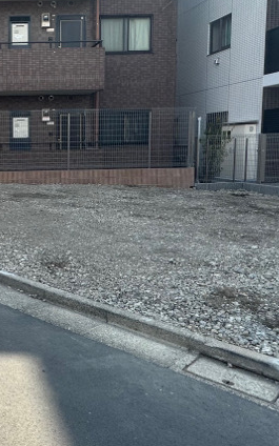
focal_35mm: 35
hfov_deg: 31.7
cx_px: -35
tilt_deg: -6.1
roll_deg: +1.4
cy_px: 185
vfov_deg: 55.0
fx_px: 426
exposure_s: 1/428
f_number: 2.2
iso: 40
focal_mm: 2.22
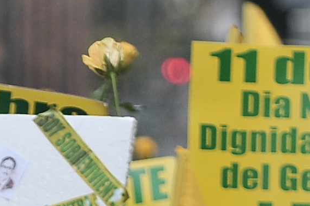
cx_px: 121
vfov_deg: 0.8
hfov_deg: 1.2
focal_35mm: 1700
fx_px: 14618
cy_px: 746
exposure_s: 1/500
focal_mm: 150
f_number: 3.5
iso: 200
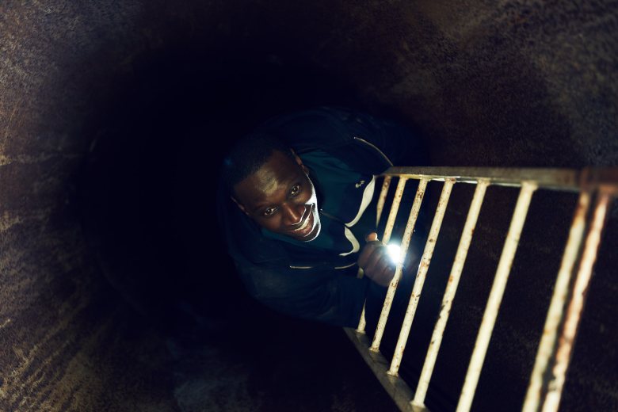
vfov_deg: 23.4
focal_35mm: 58
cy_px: 206
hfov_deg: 34.5
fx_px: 994
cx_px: 309
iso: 5000
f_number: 2.8
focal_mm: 57.9
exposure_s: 1/100
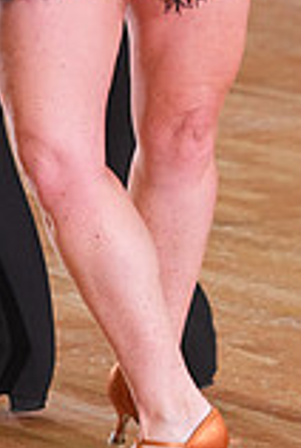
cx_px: 24
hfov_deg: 3.3
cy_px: -196
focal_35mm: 421
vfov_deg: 4.9
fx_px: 5257
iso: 1600
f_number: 4
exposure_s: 1/200
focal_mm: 115
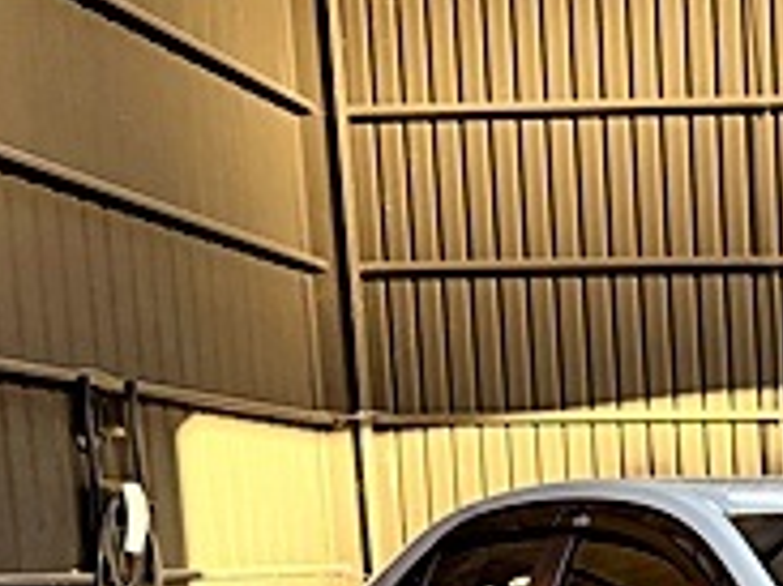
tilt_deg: -7.8
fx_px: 1582
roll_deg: +0.6
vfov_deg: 19.2
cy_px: 783
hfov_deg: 23.6
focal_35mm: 70
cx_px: 1085
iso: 500
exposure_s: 1/60
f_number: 1.78
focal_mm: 6.76
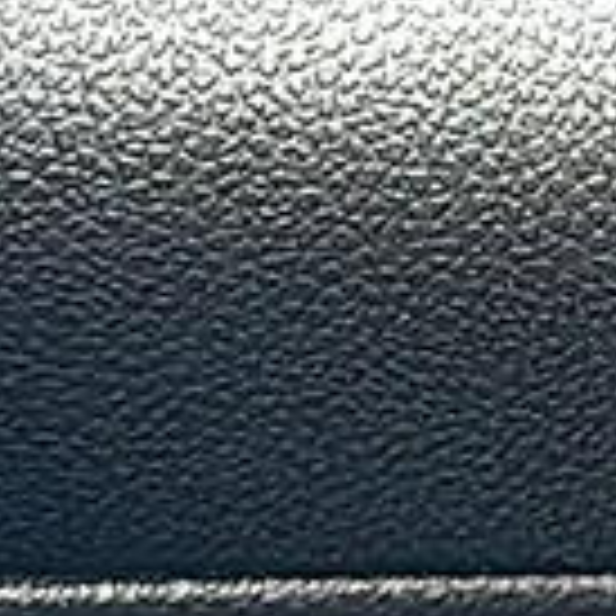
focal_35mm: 194
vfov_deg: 8.7
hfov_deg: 8.5
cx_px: 1272
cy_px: -479
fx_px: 3906
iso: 50
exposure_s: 1/72
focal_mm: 6.86
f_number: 1.78
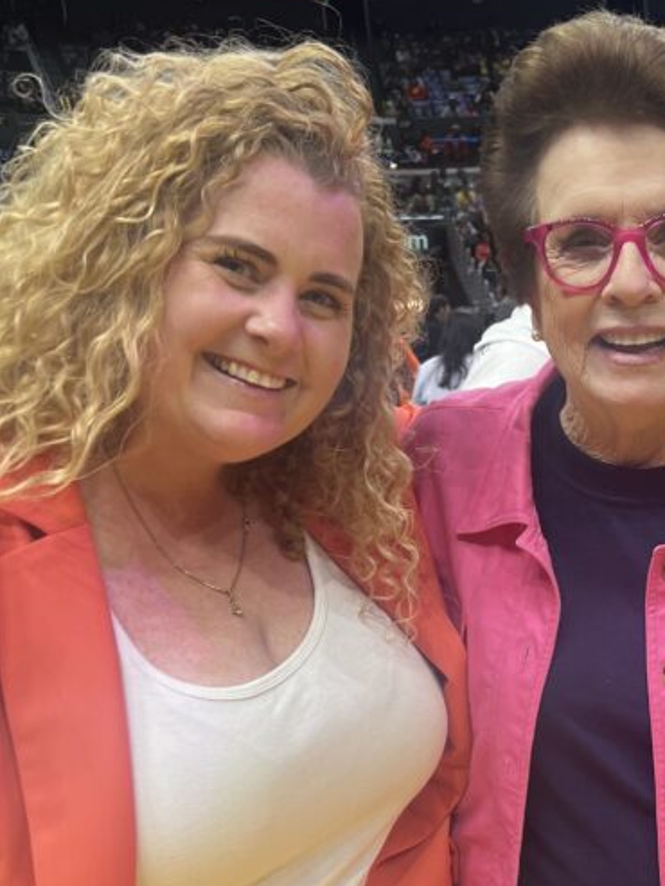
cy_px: 645
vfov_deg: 34.9
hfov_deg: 25.7
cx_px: 660
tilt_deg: -11.7
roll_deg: +3.5
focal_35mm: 54
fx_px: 1383
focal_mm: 5.7
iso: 64
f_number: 1.5
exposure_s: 1/87
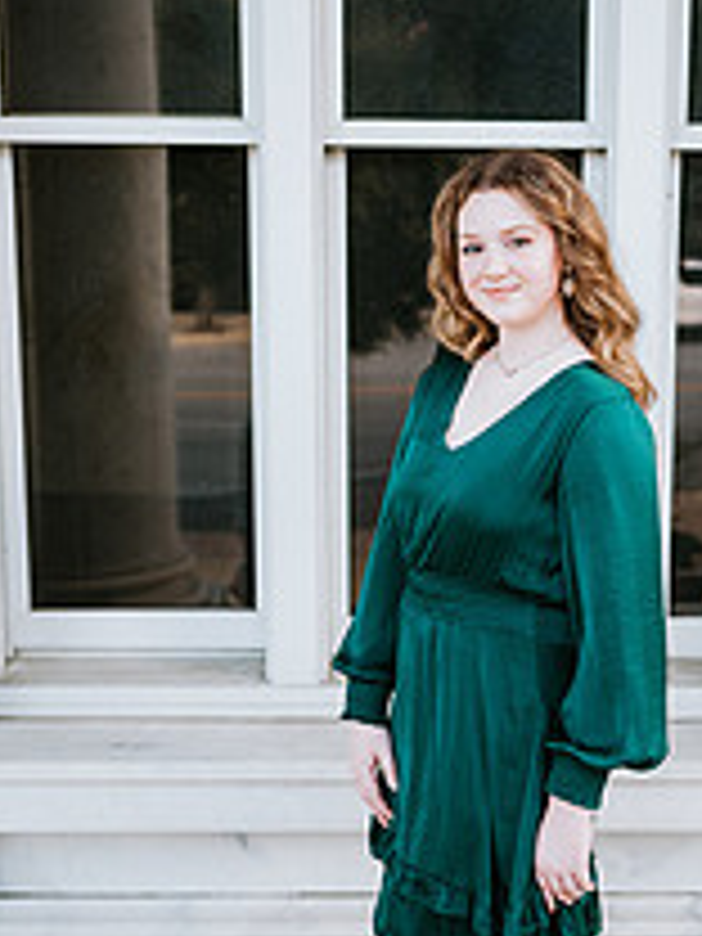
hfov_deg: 28.7
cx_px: 526
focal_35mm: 50
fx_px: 1352
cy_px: 414
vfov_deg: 38.1
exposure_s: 1/200
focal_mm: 24
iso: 160
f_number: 2
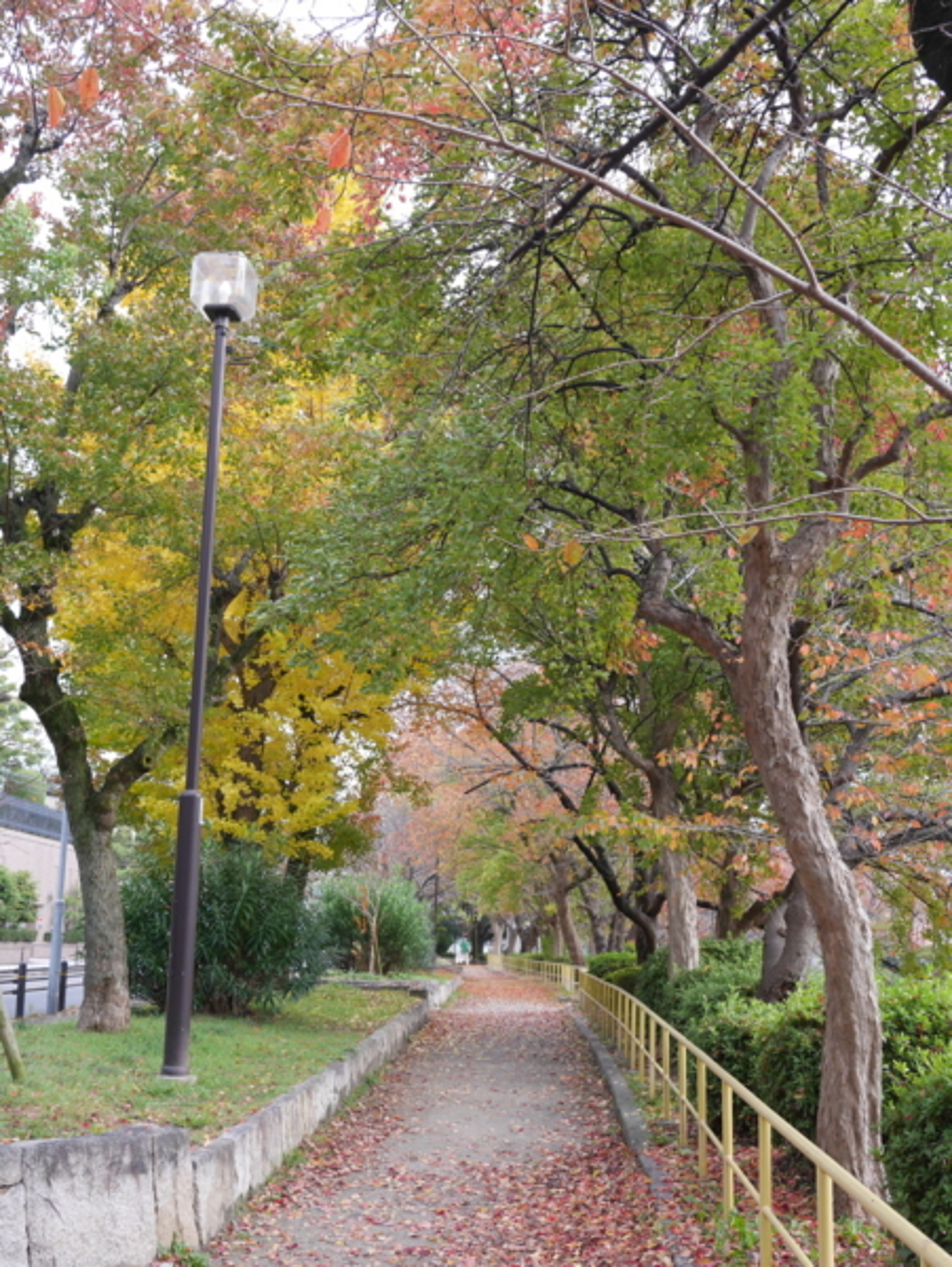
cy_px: 634
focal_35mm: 40
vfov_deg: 46.8
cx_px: 476
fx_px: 1465
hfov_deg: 36.0
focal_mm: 20
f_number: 6.3
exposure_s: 1/100
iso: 400
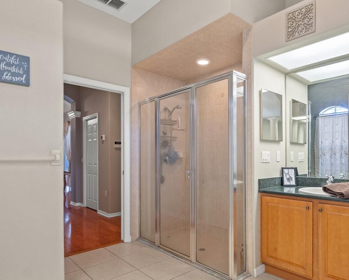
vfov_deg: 59.2
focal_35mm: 24
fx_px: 245
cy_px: 158
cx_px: 206
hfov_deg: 70.3
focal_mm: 11
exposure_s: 1/4
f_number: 7.1
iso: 400
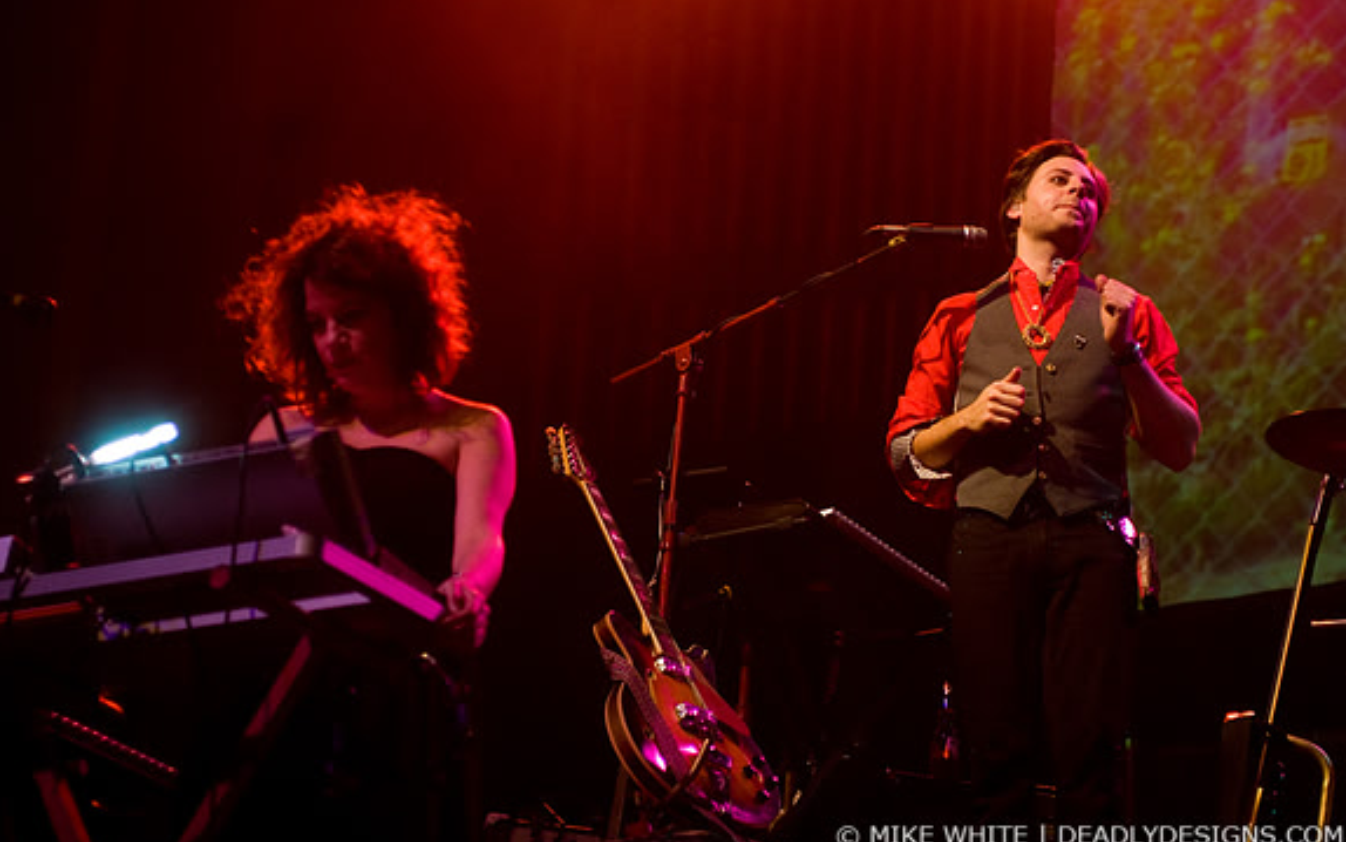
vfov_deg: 12.1
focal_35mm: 108
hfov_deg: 19.3
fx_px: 3963
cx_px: 675
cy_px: 405
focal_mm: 70
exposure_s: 1/200
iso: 640
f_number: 2.8
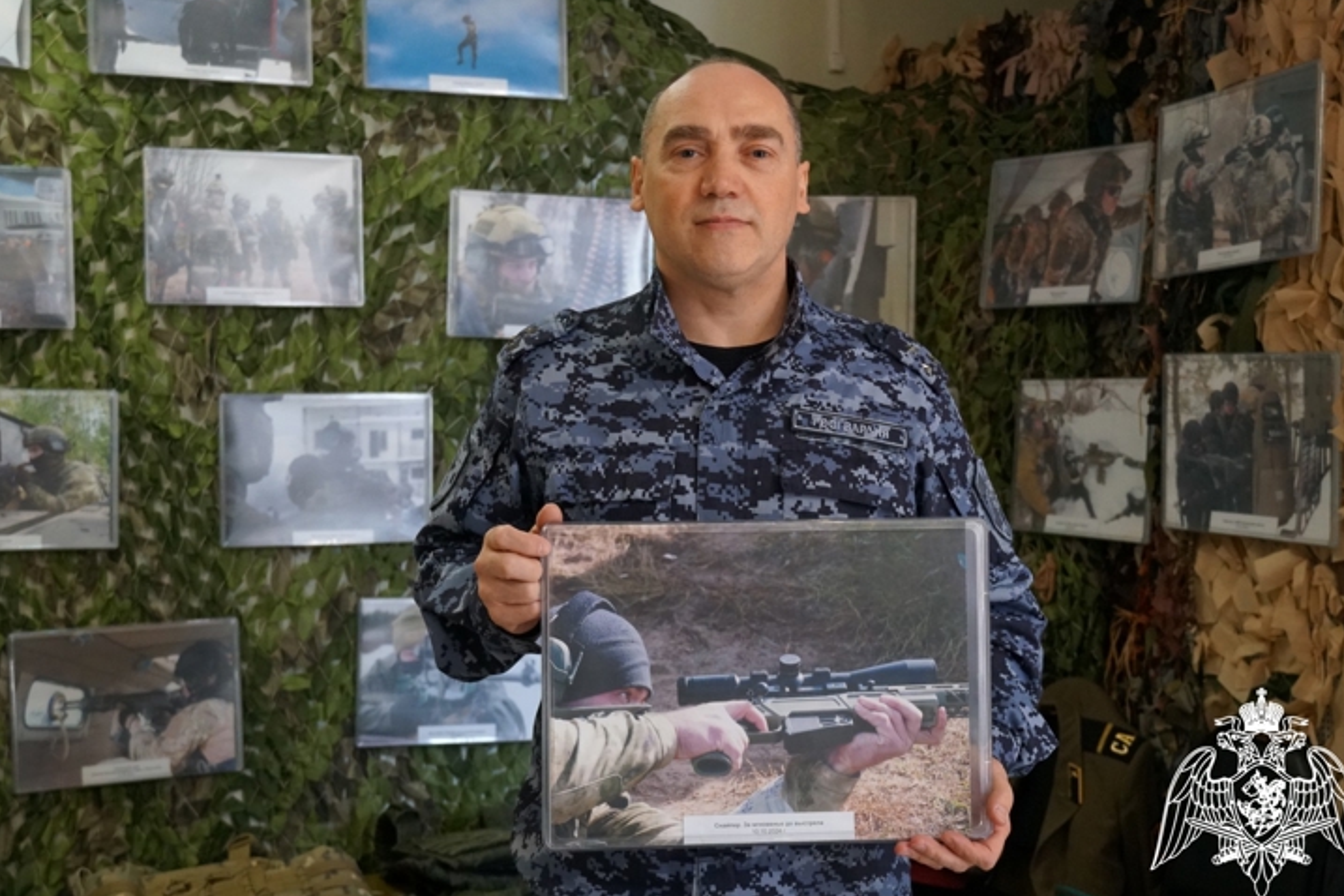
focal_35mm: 46
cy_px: 448
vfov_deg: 29.5
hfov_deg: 43.1
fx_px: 1699
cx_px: 688
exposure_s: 1/160
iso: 2000
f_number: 4.5
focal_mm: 29
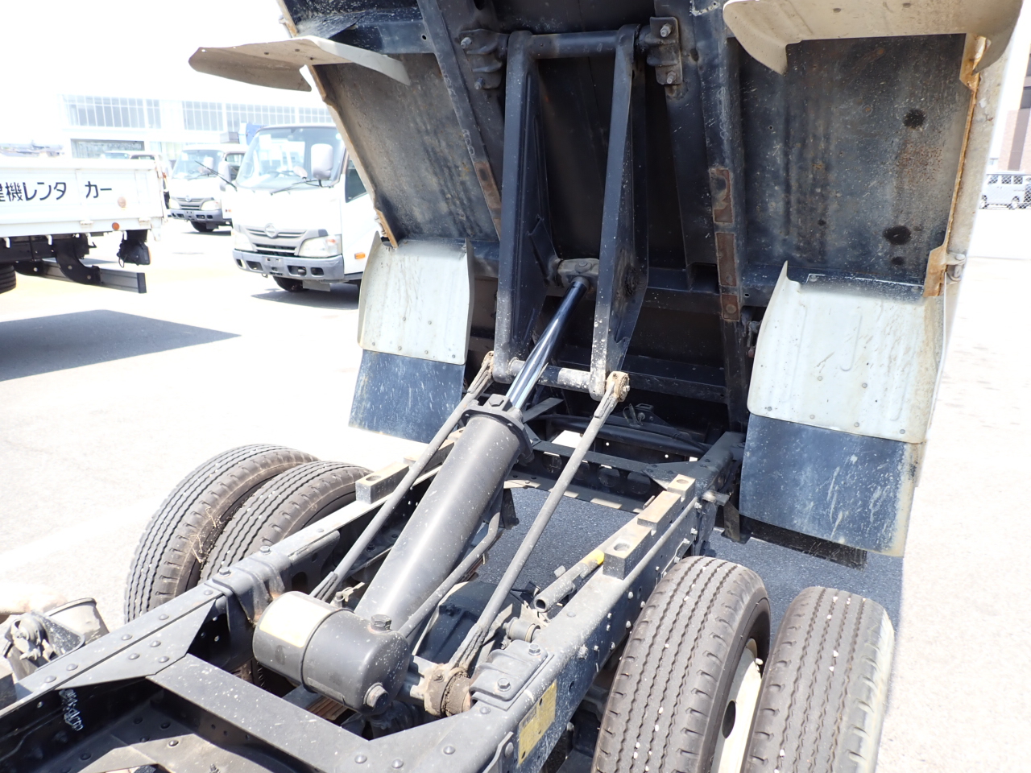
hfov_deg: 69.4
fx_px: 745
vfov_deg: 54.9
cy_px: 386
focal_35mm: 25
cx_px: 516
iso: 100
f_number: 2.8
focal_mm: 4.5
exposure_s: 1/320
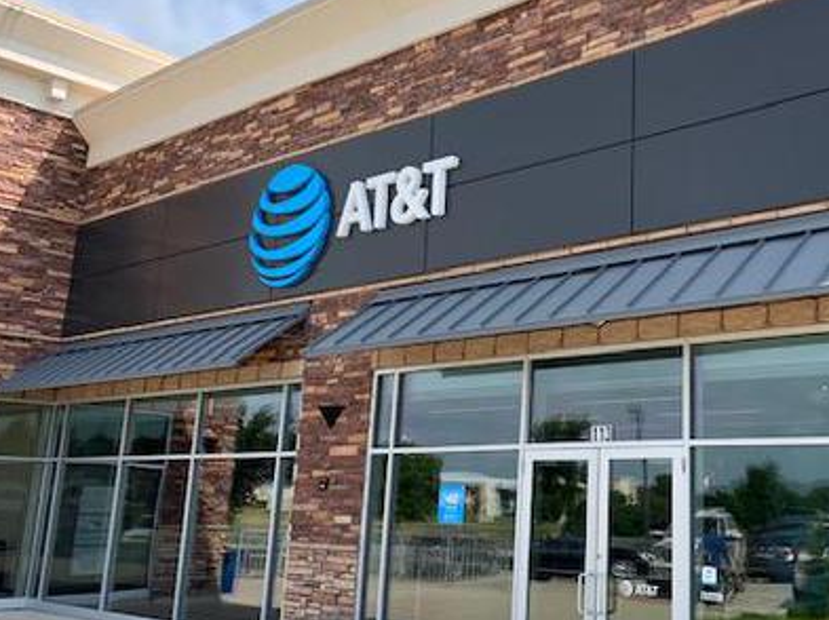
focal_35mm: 41
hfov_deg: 44.5
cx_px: 609
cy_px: 270
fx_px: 981
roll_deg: -1.2
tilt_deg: +12.6
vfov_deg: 35.0
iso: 25
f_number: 1.8
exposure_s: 1/1032
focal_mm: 4.25
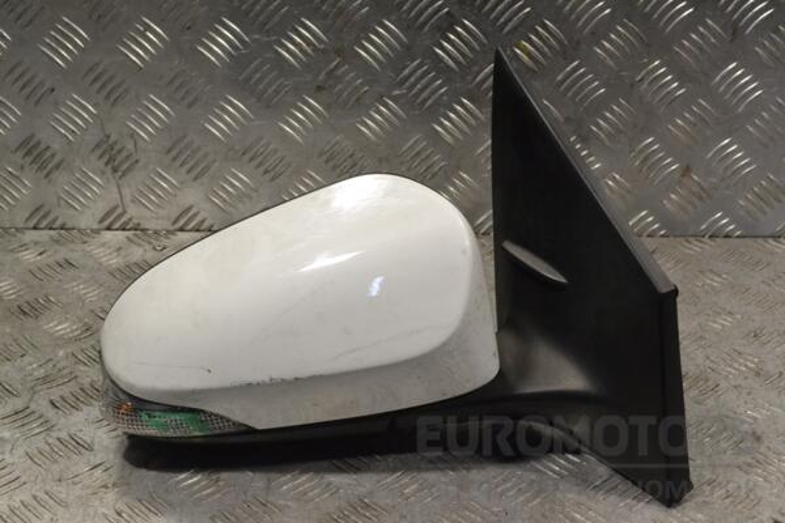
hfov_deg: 31.9
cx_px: 392
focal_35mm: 63
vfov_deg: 21.6
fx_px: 1374
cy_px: 262
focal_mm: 42
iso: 3200
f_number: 10
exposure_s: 1/400
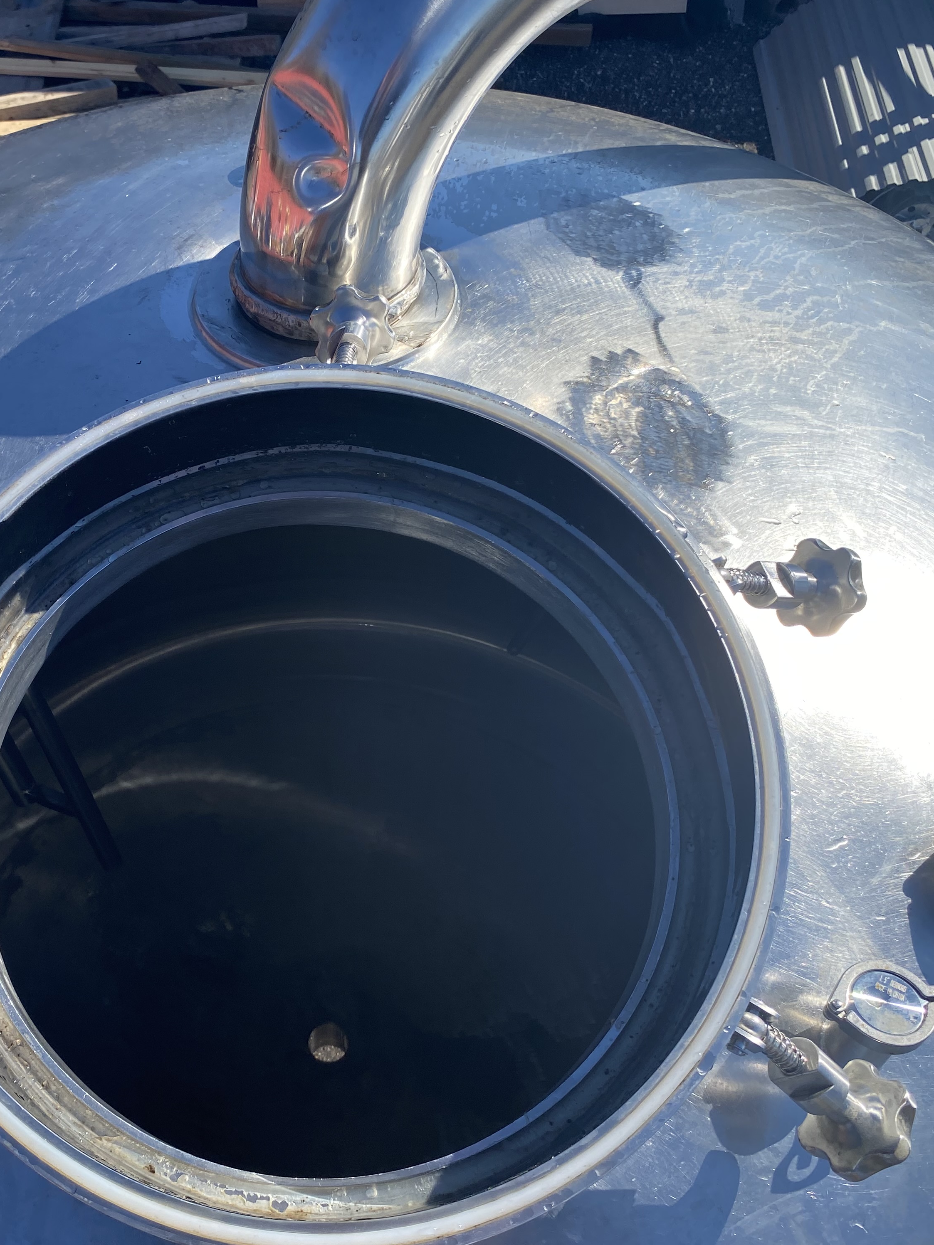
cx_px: 278
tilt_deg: -50.5
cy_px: 626
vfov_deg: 52.6
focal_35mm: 35
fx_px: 1259
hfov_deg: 40.0
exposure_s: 1/2513
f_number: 1.8
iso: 32
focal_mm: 4.25
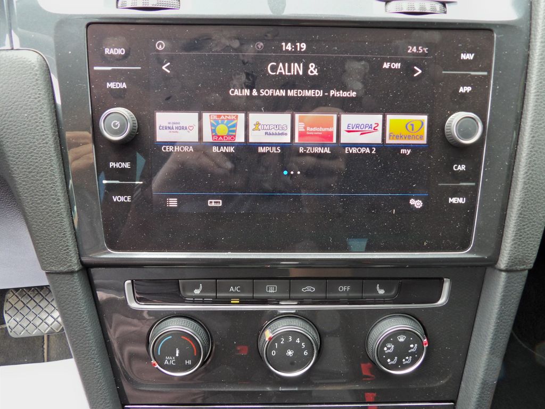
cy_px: 204
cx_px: 272
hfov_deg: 63.4
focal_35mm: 28
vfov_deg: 49.7
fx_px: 441
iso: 178
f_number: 3.4
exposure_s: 1/17
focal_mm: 5
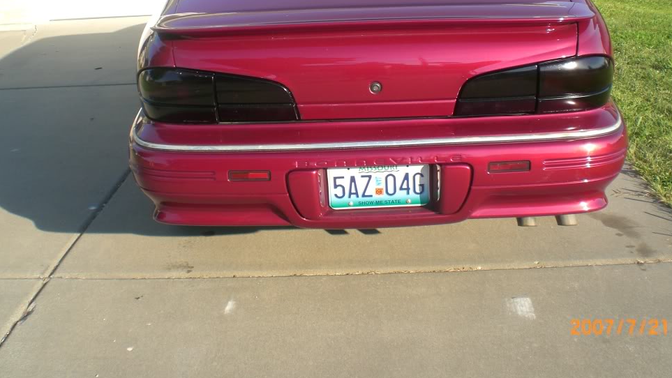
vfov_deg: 26.9
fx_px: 784
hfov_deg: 46.4
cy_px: 114
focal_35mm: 44
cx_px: 356
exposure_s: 1/160
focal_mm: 6.3
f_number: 4.4
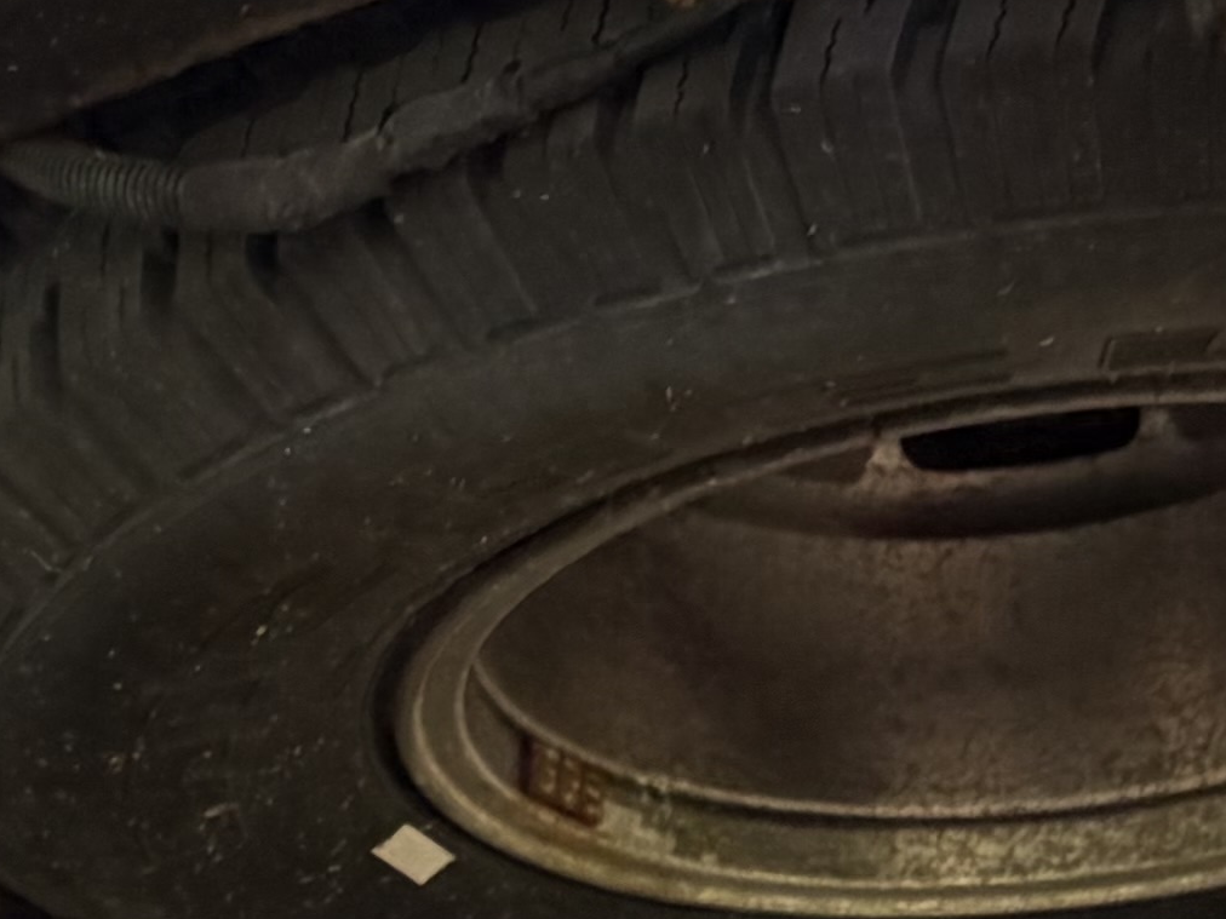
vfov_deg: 18.6
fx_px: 2798
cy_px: 562
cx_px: 791
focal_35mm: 79
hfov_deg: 24.6
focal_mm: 2.22
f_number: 2.2
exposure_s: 1/121
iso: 200
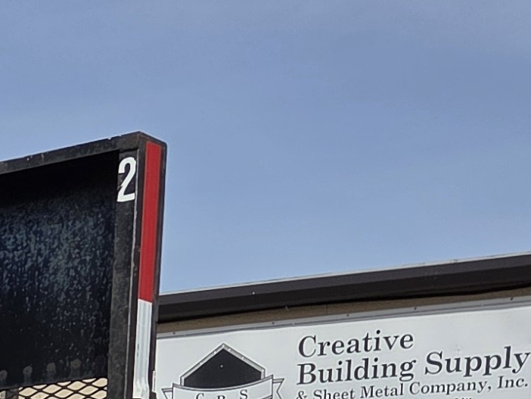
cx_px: -430
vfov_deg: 10.0
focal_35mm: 131
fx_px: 2010
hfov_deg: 13.5
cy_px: 930
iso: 80
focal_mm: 5.4
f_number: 1.8
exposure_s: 1/7599
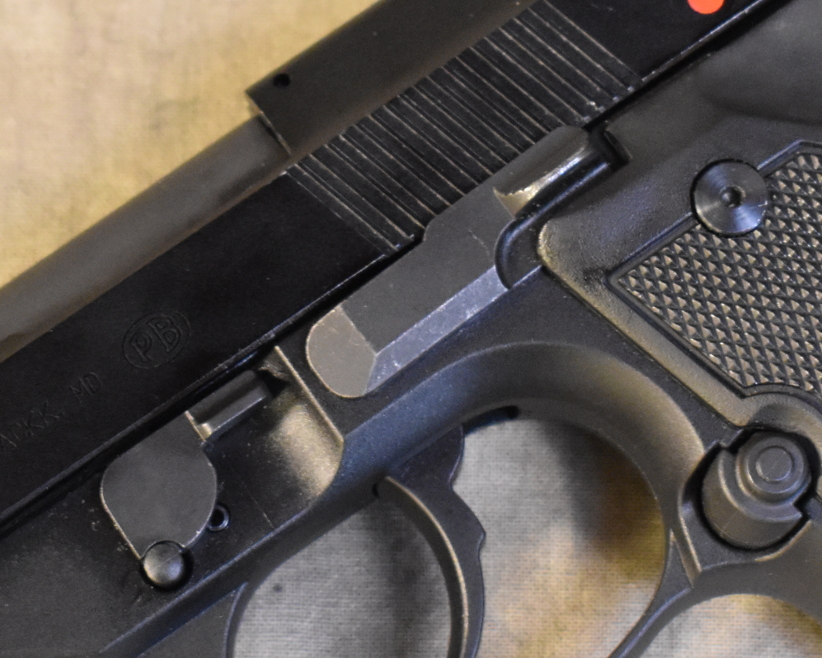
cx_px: 413
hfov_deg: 11.8
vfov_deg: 9.4
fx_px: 3990
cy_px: 365
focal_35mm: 164
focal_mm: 40
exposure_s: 1/15
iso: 3200
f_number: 4.8
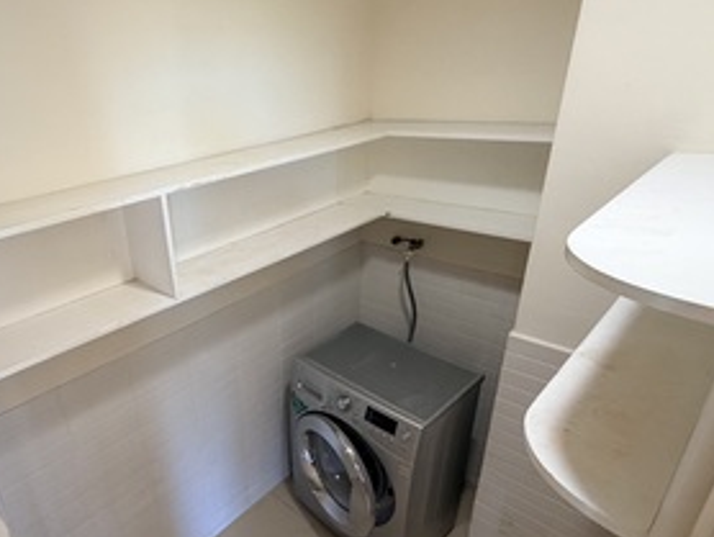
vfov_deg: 58.9
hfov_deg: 71.1
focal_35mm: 23
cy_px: 286
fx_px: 475
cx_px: 222
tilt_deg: -23.1
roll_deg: +4.9
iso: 400
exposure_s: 1/50
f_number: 2.2
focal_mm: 2.22
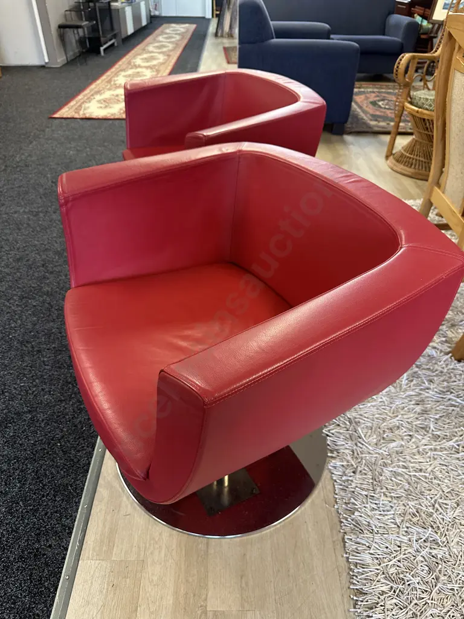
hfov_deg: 56.8
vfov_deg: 71.6
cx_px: 232
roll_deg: -1.1
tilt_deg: -37.8
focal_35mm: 24
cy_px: 310
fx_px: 429
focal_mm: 6.86
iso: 320
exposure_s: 1/50
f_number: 1.78
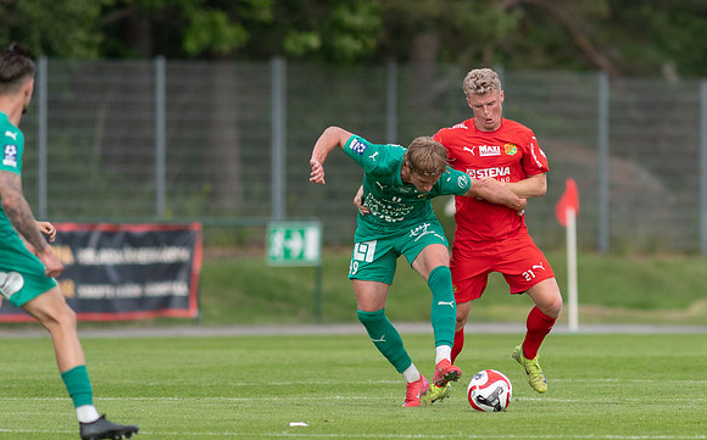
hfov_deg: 3.2
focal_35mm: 655
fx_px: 12611
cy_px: 220
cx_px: 505
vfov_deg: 2.0
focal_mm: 300
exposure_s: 1/1600
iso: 500
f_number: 3.2
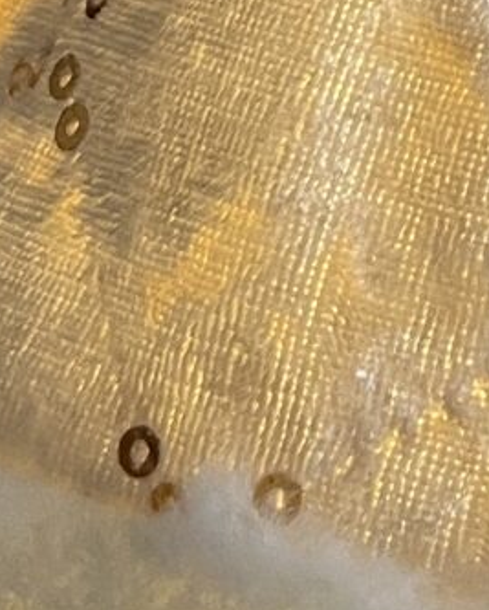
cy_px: -921
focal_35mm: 195
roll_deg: -0.9
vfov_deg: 8.8
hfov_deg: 7.7
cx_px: 921
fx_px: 3523
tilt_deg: -24.0
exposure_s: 1/97
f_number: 1.6
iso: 125
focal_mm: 5.1
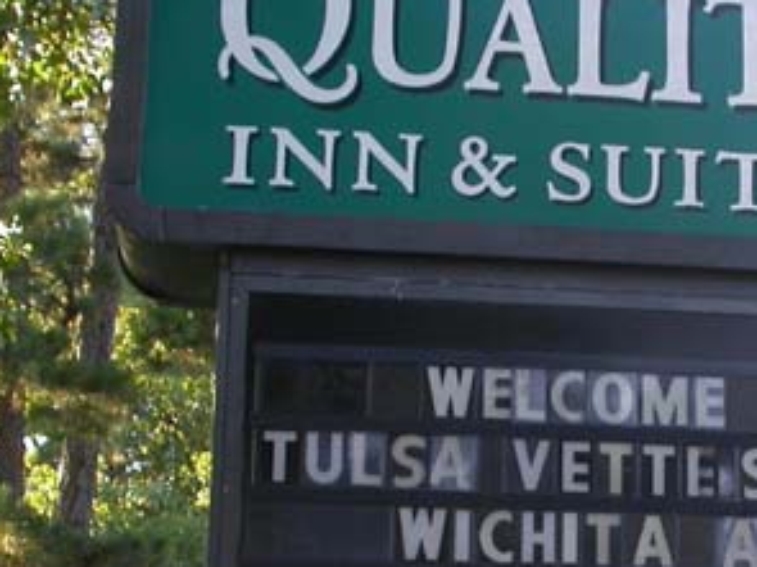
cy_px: 462
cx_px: 600
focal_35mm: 103
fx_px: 2252
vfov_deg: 14.3
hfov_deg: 18.9
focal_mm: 7.85
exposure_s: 1/66.6
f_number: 3.7
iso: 100
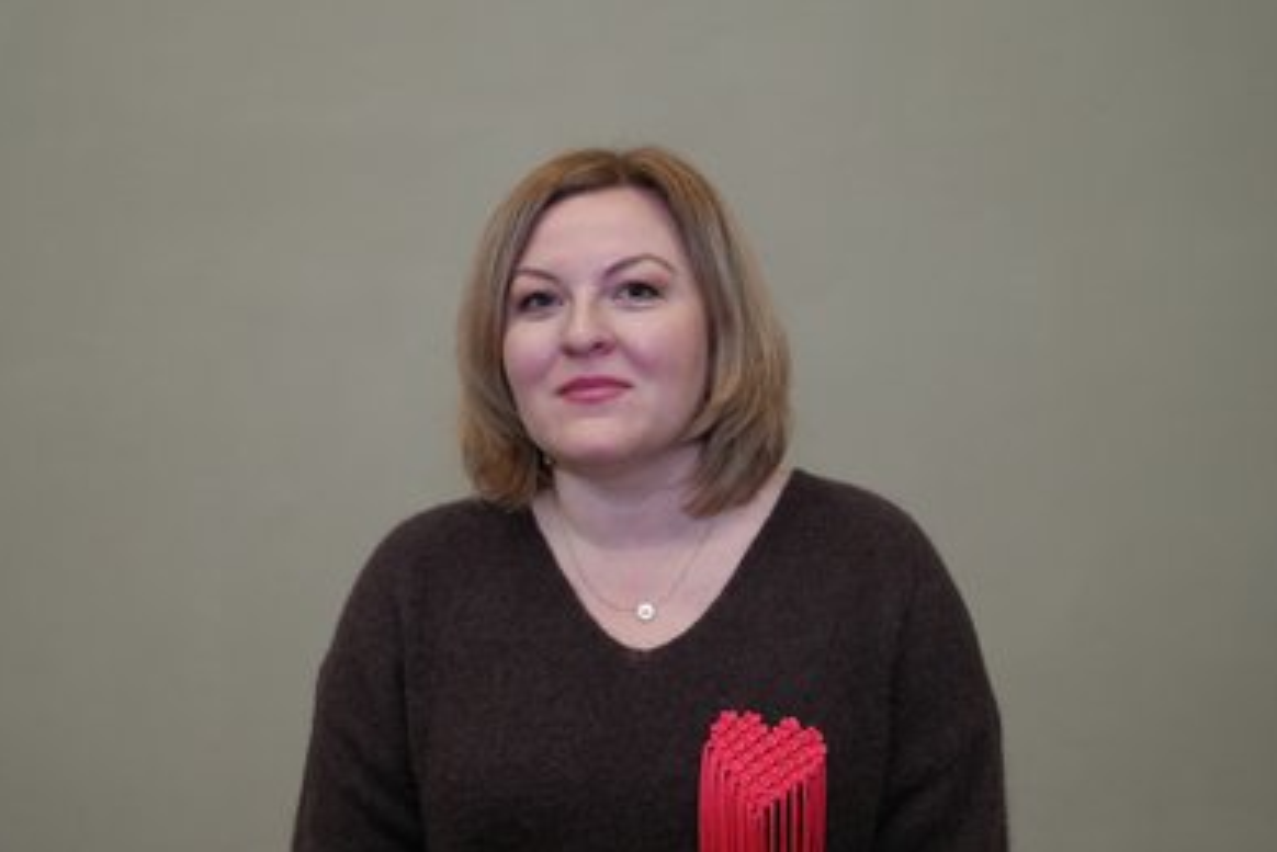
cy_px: 429
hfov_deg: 55.8
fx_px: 1206
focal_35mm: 34
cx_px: 642
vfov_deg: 38.9
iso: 6400
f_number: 4
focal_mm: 33
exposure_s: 1/160
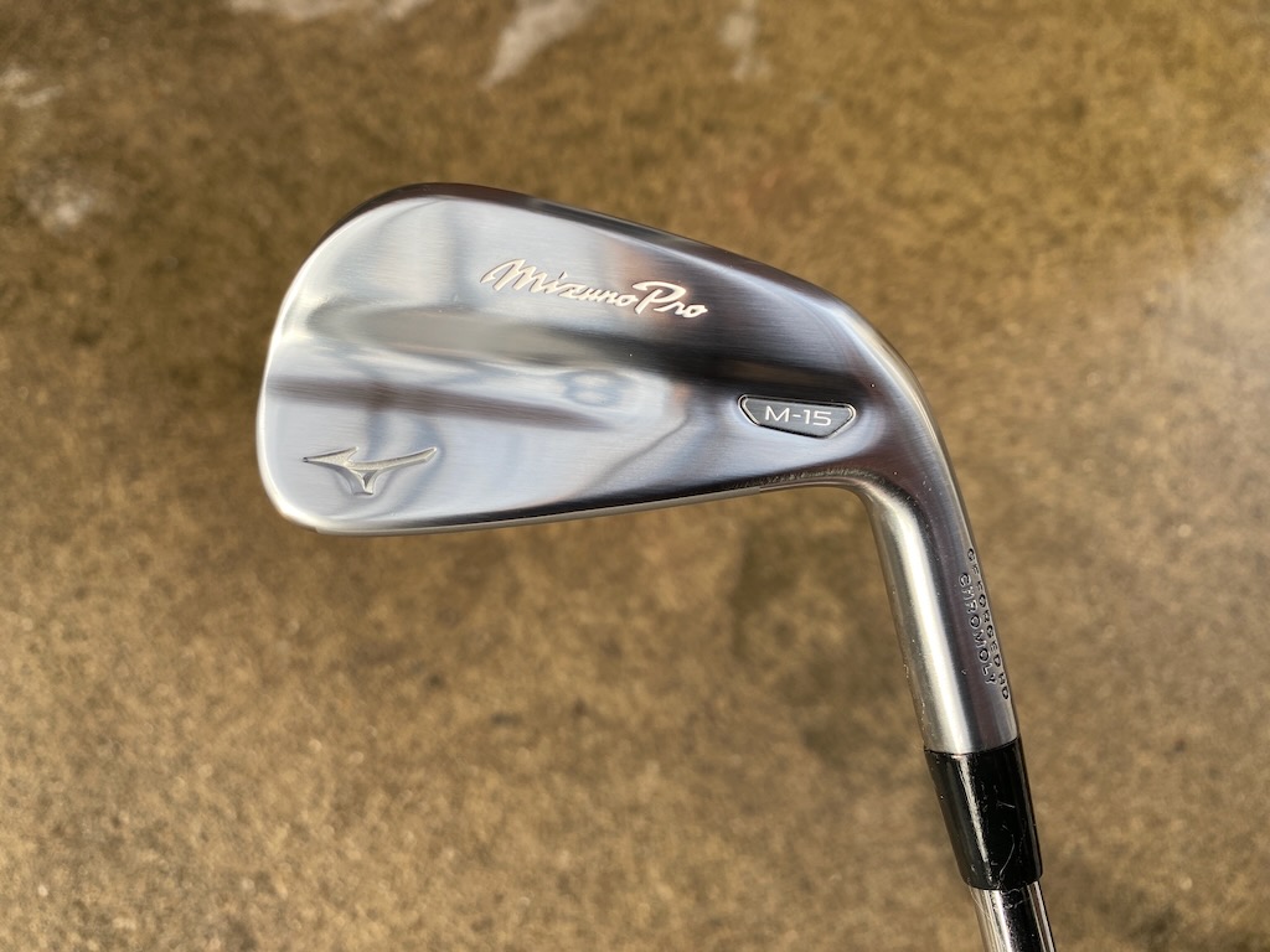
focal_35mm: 26
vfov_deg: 53.1
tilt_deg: -63.1
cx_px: 635
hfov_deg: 67.3
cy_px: 476
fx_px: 954
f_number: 1.8
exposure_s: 1/389
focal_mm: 4.25
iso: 32
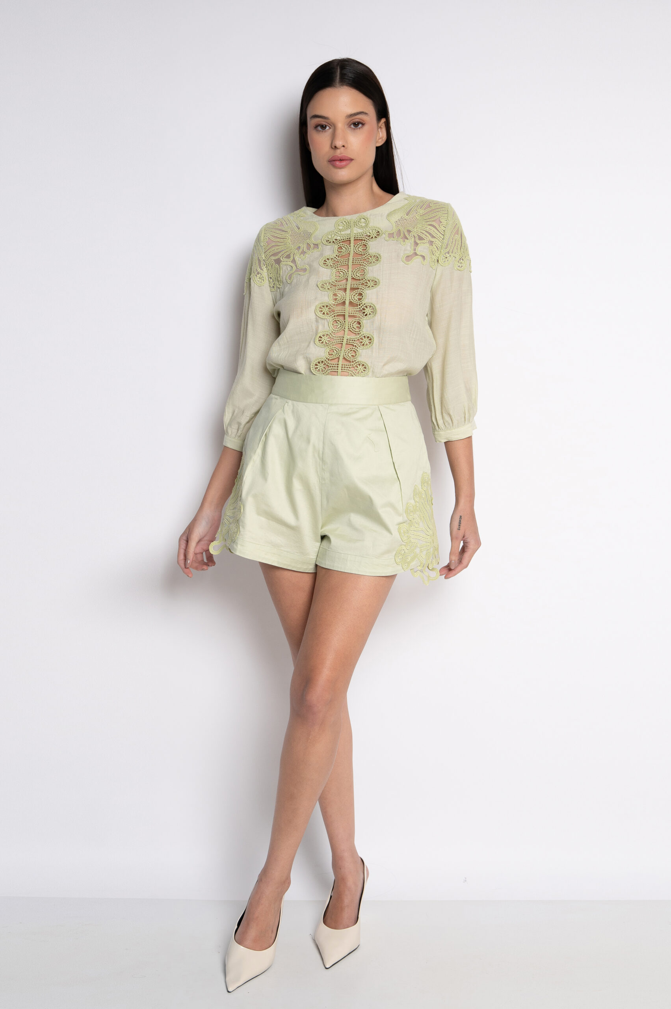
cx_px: 336
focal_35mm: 45
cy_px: 504
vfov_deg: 43.6
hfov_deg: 29.8
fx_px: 1260
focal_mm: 45
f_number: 5
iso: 320
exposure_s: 1/125
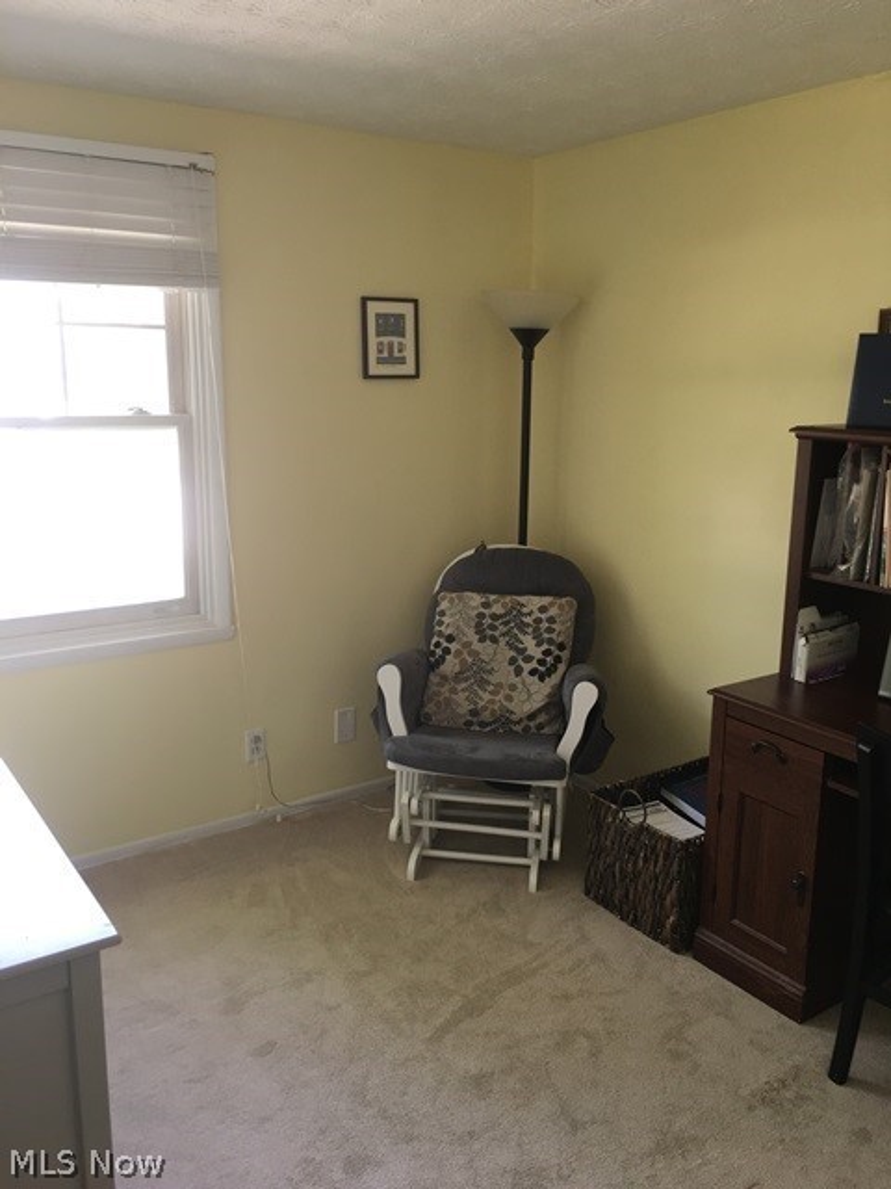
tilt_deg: -11.9
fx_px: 995
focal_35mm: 29
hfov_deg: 48.2
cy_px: 594
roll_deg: +0.0
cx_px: 446
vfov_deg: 61.7
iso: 50
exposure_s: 1/30
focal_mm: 4.15
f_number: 2.2
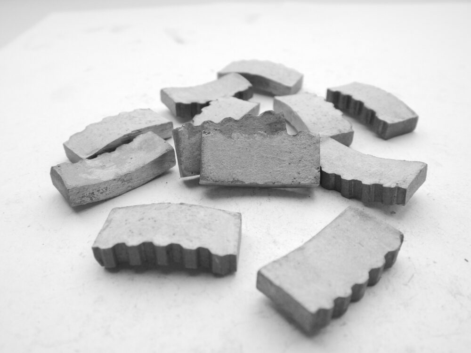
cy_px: 176
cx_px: 236
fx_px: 422
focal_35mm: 31
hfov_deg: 58.4
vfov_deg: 45.4
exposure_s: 1/200
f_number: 3.2
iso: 400
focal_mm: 5.6
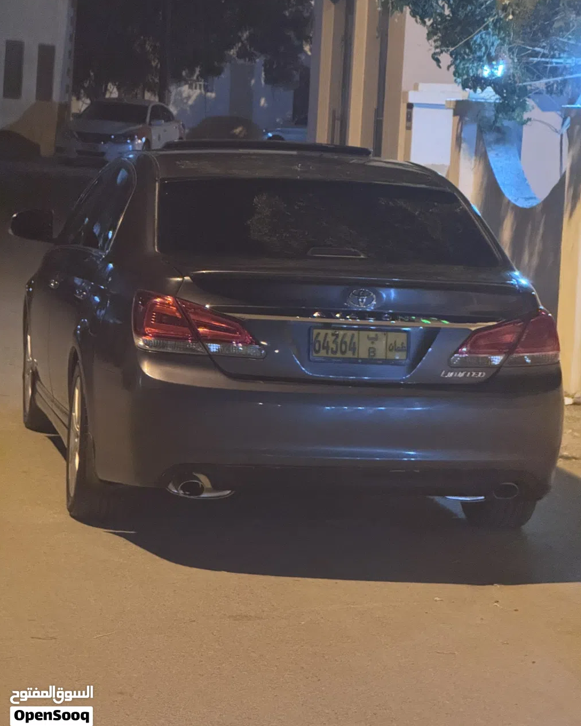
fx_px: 2709
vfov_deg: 15.3
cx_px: 289
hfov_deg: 12.2
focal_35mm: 126
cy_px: 350
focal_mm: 15.66
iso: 2000
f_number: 2.8
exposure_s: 1/25
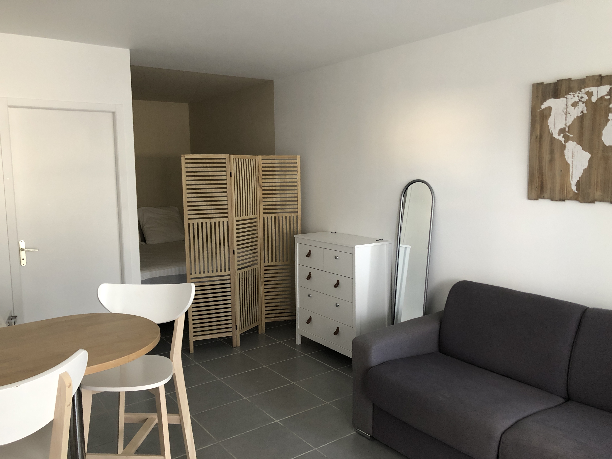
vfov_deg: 49.7
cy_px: 230
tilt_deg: -6.1
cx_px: 306
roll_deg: +1.4
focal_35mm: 28
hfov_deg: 63.4
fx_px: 495
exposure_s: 1/15
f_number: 1.8
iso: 50
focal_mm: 3.99
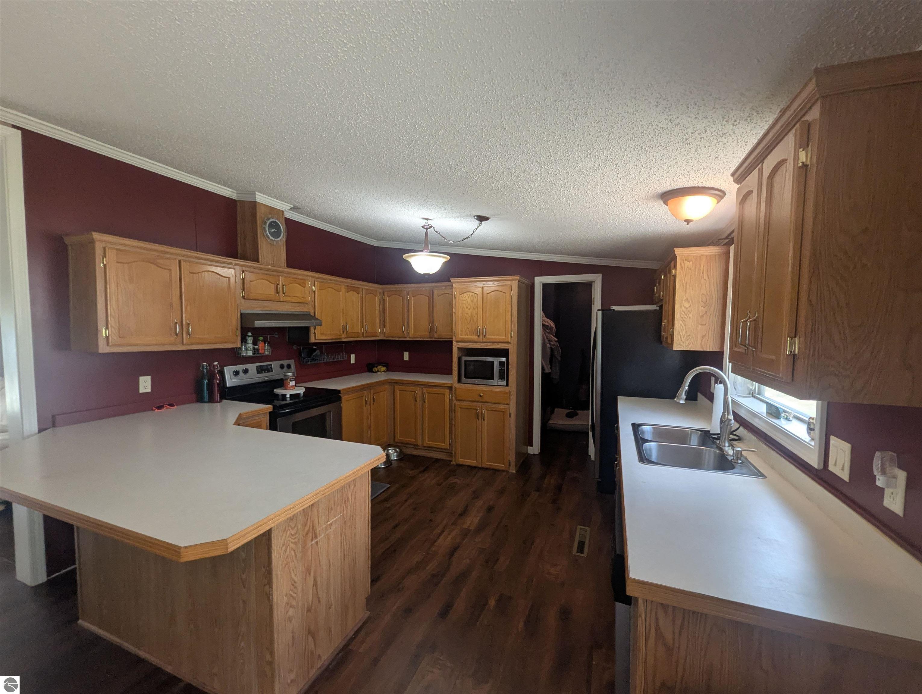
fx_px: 347
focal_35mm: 13
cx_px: 461
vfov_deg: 90.1
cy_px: 347
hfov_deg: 106.1
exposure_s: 1/120
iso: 144
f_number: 2.2
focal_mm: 1.95
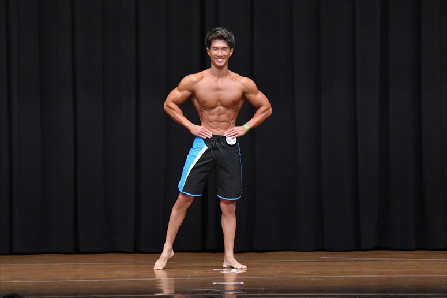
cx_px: 224
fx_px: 2792
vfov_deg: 6.1
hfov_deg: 9.2
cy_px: 149
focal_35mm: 225
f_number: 5.6
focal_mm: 150
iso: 8000
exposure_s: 1/400
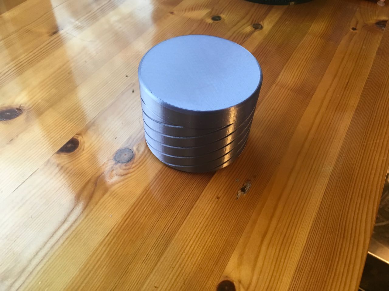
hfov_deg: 61.7
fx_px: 326
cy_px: 146
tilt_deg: -49.4
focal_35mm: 29
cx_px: 194
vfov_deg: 48.2
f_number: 2.2
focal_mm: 4.15
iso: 160
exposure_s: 1/33
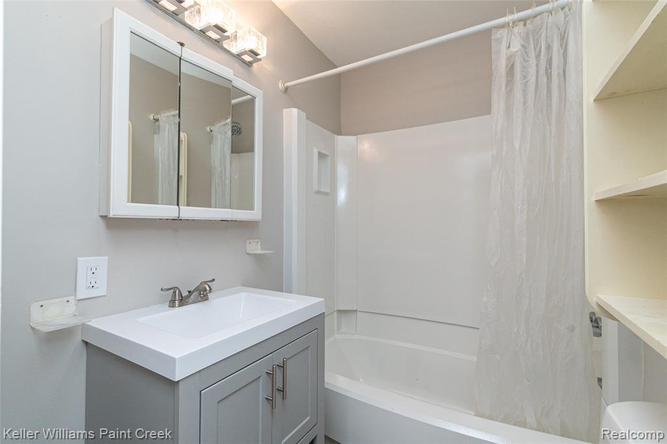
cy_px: 222
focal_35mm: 15
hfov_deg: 100.4
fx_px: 278
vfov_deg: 77.3
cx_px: 334
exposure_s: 1/125
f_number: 8
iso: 1600
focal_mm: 10
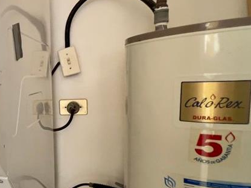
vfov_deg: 44.0
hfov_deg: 43.4
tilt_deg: -5.7
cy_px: 110
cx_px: -28
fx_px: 232
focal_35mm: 32
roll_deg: +2.6
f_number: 1.8
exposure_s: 1/60
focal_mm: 1.57
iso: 320
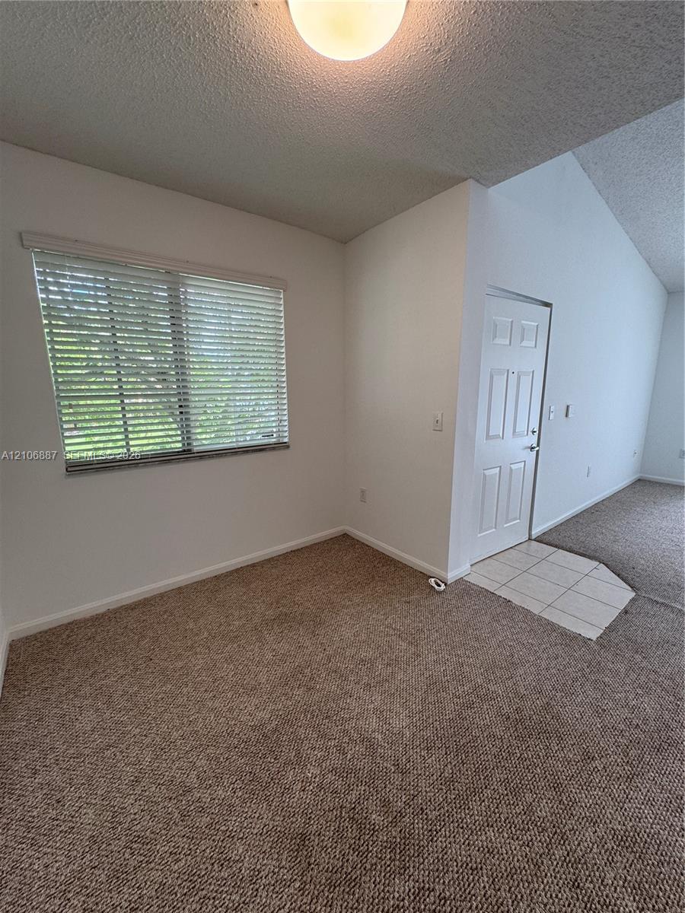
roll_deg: +1.1
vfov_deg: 102.1
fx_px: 369
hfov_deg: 85.7
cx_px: 342
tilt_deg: -11.6
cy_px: 456
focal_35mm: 14
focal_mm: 2.22
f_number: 2.2
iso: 100
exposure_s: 1/120
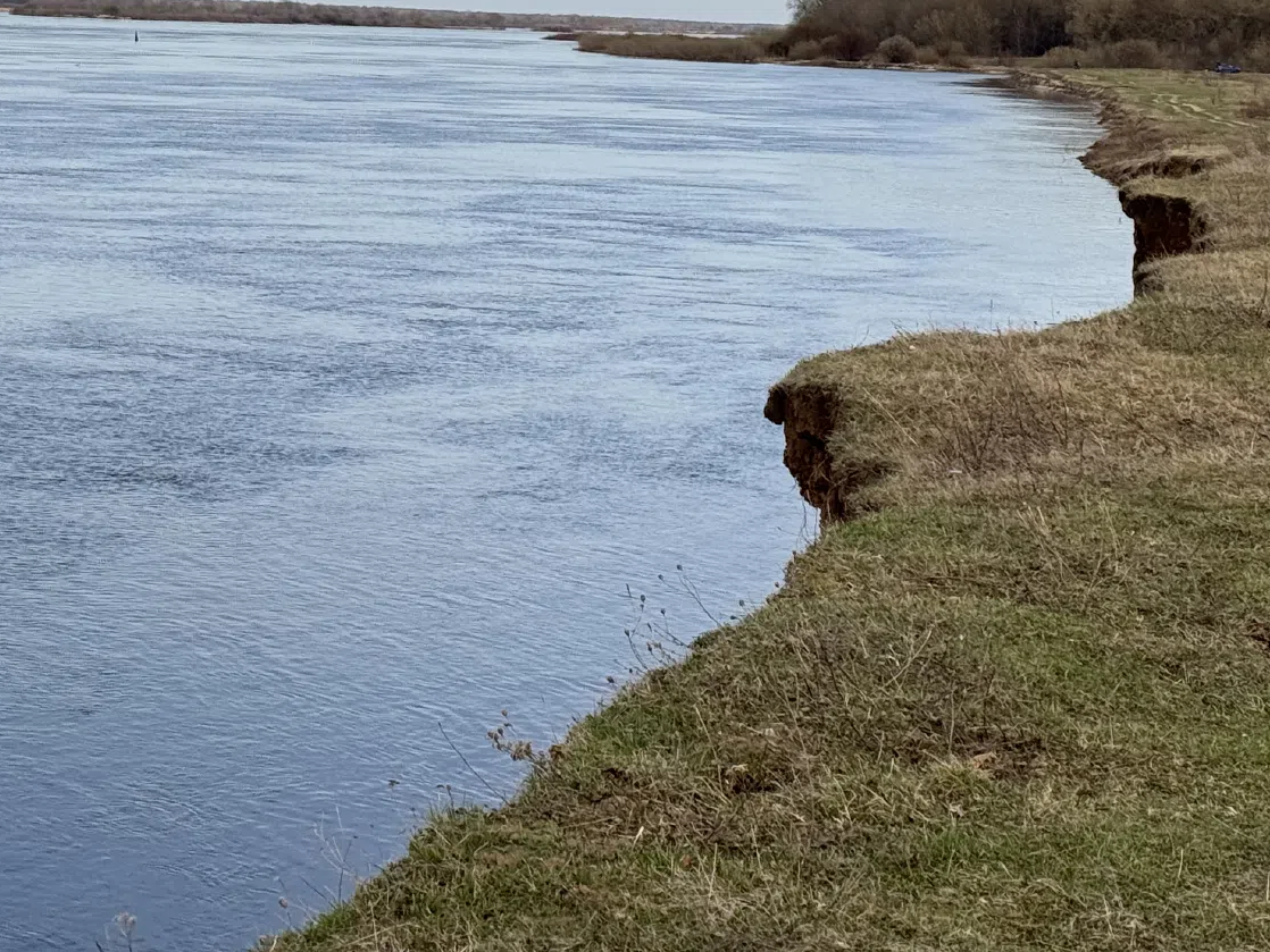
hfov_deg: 18.9
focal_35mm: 103
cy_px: 141
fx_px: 3780
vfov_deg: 14.3
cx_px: 292
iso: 64
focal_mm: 6.76
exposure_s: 1/2179
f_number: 1.78
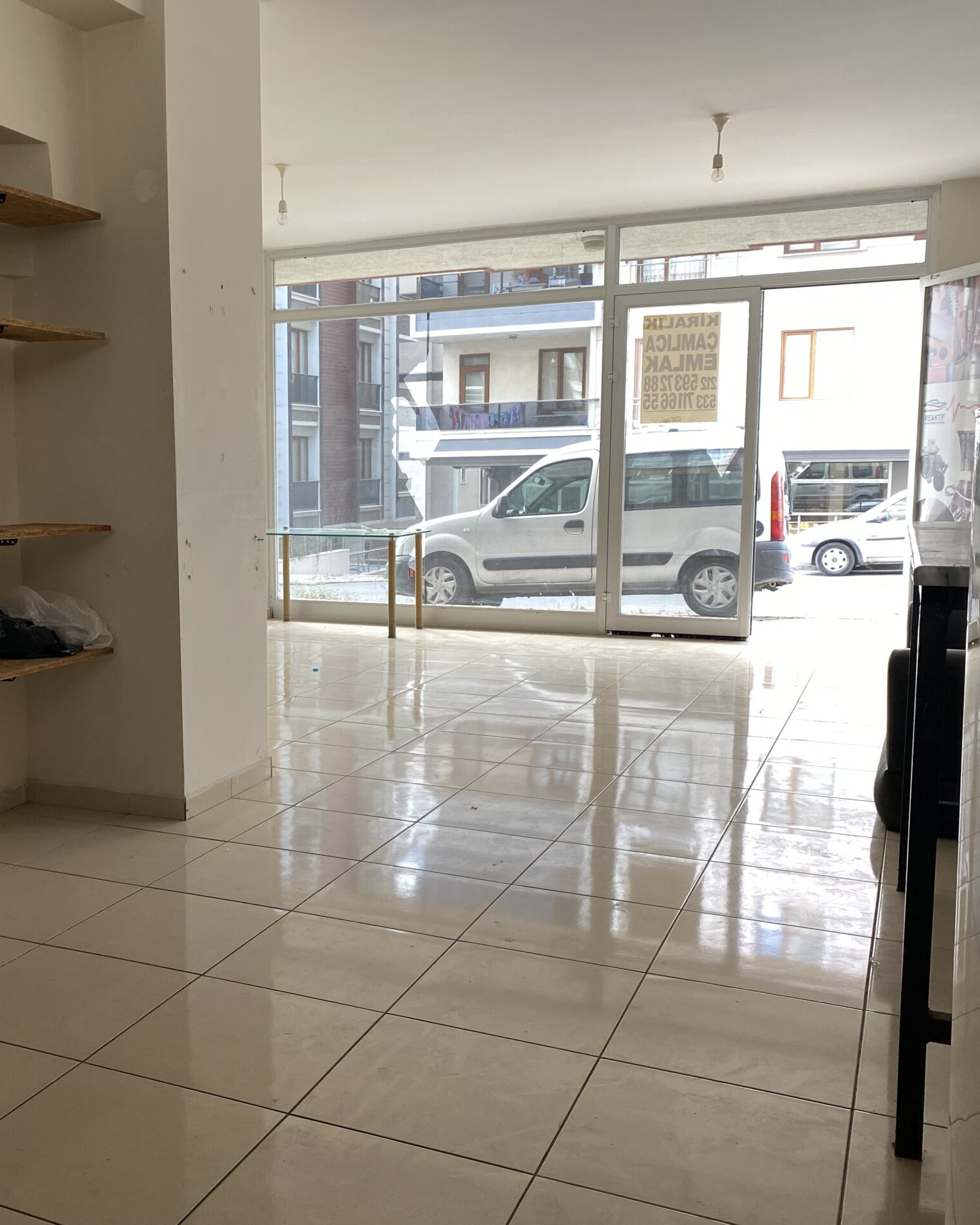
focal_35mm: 34
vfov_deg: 52.8
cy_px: 610
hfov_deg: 42.4
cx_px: 279
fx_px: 1233
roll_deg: +1.0
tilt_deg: -7.5
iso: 100
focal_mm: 4.25
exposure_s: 1/121
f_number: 1.8
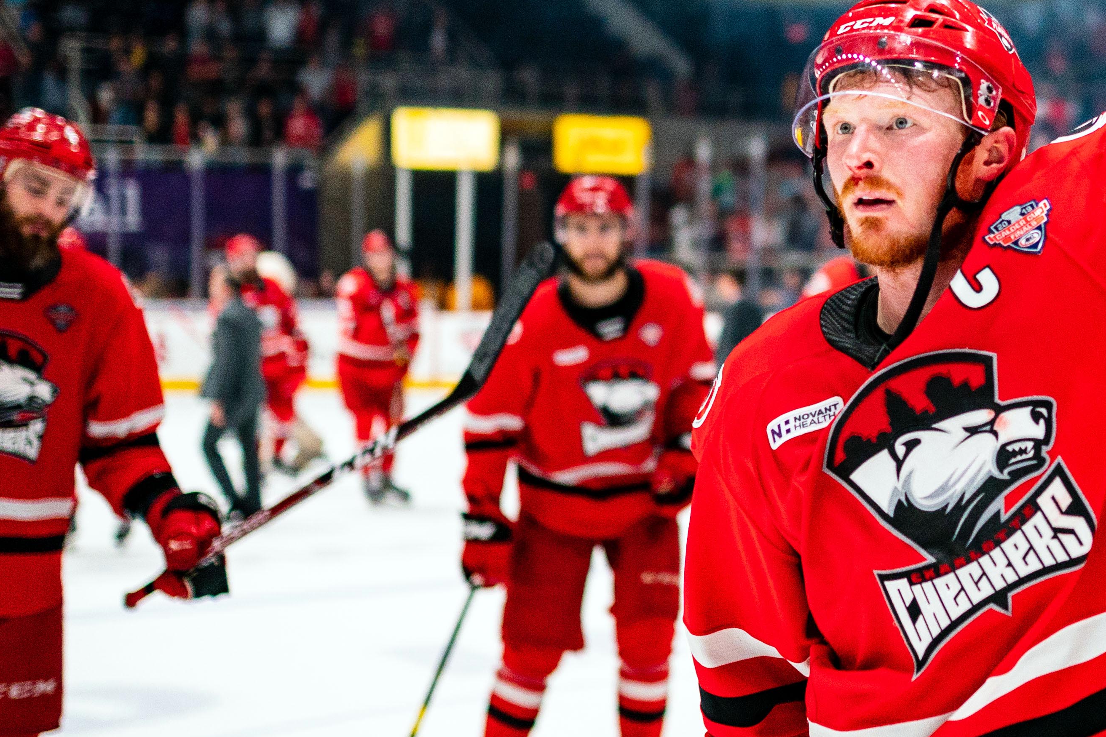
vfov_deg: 17.0
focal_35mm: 80
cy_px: 235
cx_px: 1012
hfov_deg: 24.6
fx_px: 2458
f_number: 1.4
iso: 1250
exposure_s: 1/3200
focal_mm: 35
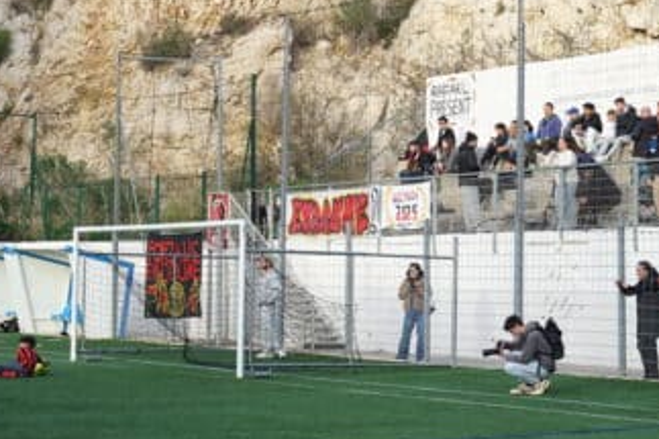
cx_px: 518
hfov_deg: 19.5
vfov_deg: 13.1
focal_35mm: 104
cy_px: 70
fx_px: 1903
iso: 250
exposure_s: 1/160
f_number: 5.6
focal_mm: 56
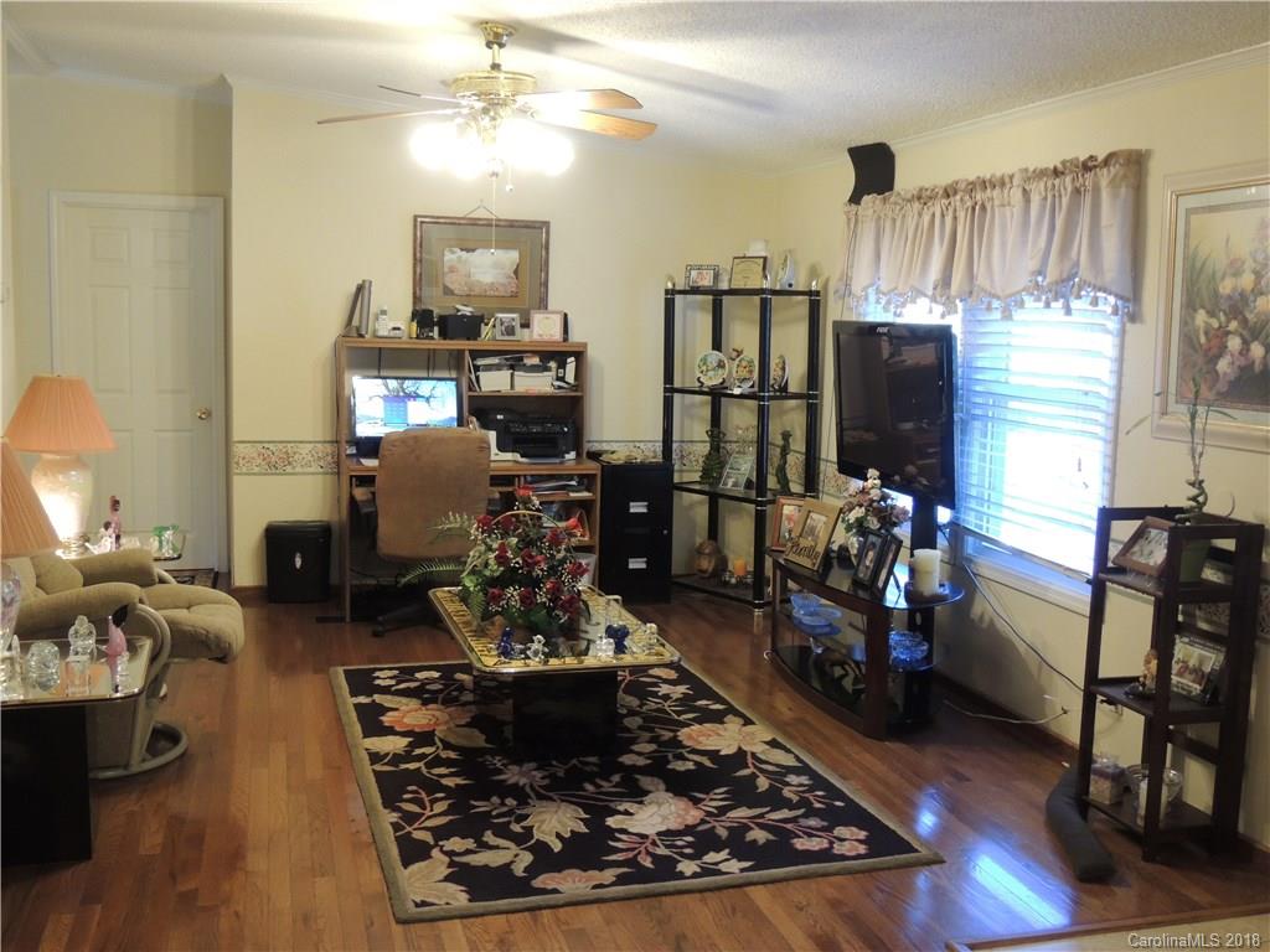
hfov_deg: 52.6
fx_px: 1284
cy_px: 476
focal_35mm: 35
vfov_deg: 40.7
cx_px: 635
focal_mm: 6.2
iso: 400
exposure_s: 1/13
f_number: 3.3
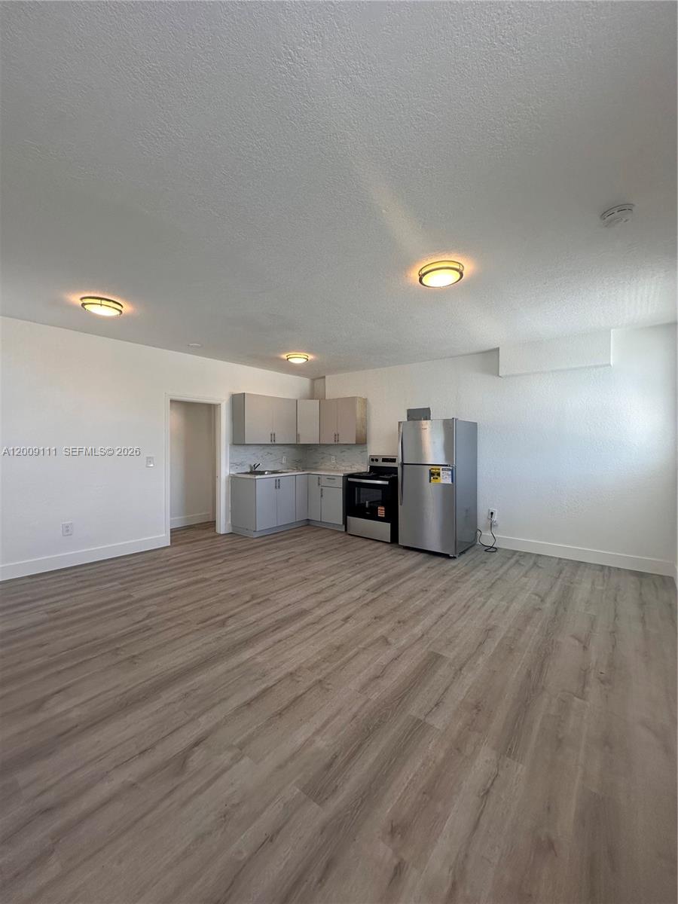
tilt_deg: -1.3
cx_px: 339
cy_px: 452
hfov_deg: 85.7
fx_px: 366
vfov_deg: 102.1
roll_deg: -0.6
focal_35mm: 14
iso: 125
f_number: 2.2
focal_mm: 2.22
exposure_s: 1/120
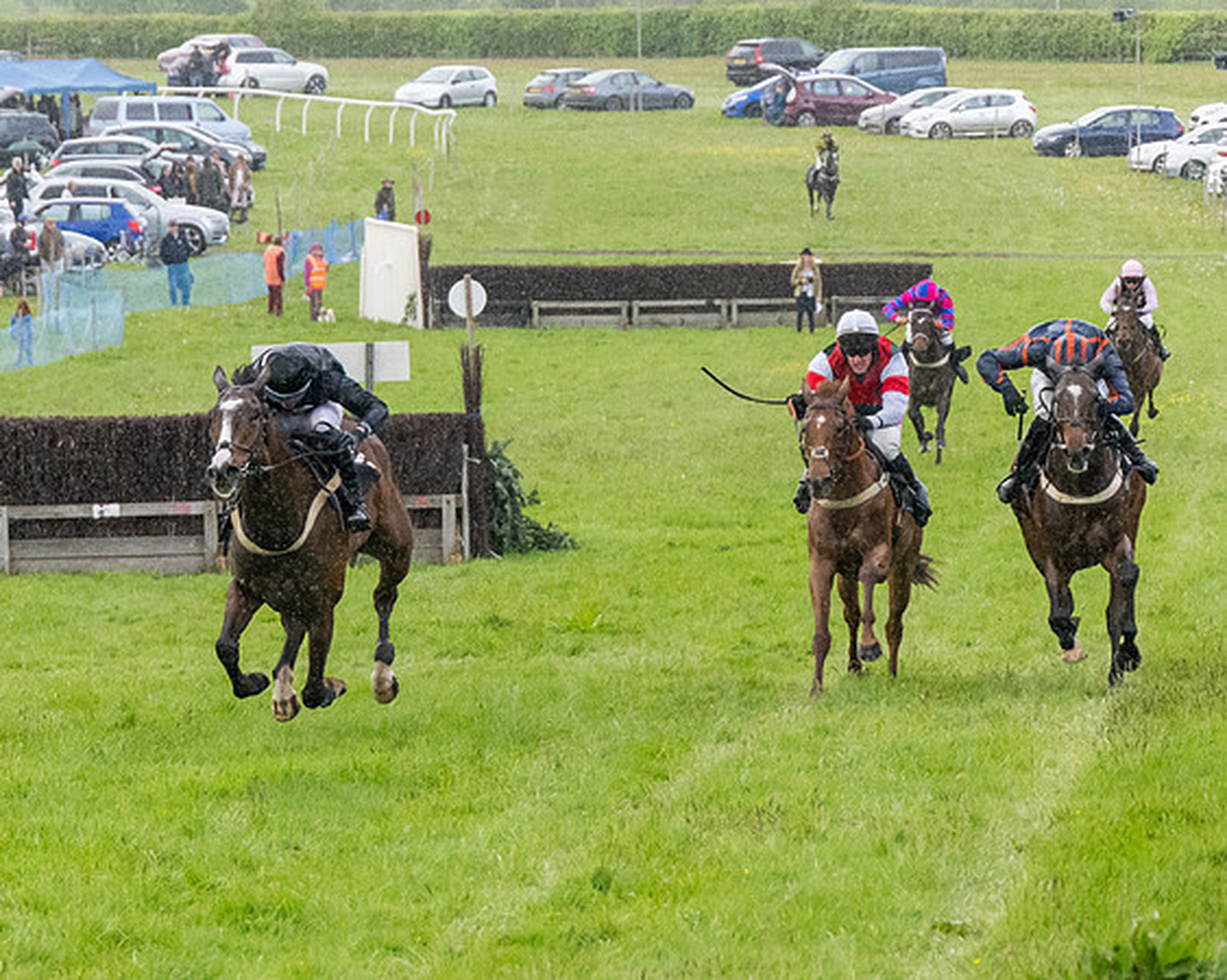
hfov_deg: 8.2
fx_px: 8515
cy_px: 652
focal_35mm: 235
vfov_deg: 6.6
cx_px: 272
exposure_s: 1/1250
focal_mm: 98
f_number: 4
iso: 2000
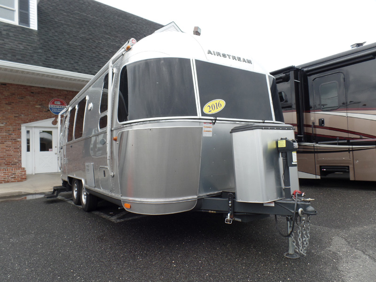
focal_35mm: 23
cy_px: 141
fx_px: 250
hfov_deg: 73.9
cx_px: 188
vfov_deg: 58.9
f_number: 3.2
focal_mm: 4.1
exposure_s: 1/250
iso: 80
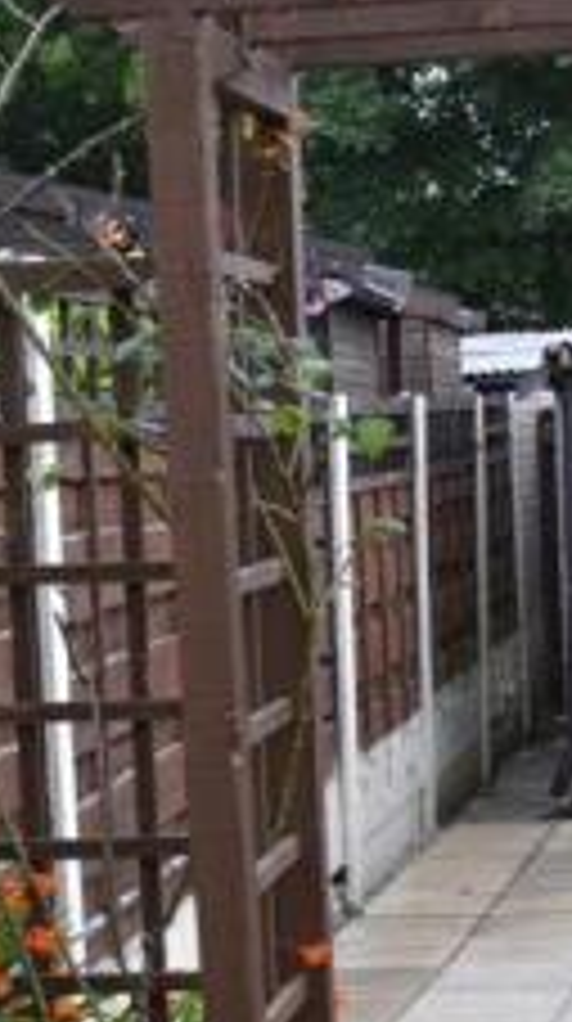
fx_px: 2951
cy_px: 727
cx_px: 655
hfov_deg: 10.9
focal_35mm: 109
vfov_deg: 19.6
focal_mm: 24
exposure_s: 1/125
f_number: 5.6
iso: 100
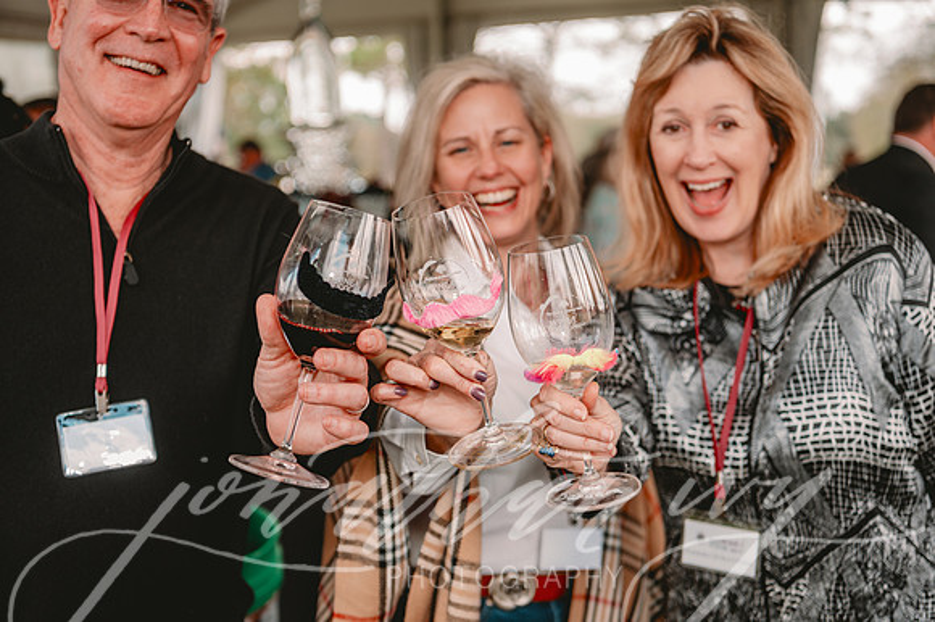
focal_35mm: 52
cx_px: 468
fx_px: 1350
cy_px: 311
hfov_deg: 38.2
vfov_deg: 26.0
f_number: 3.5
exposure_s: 1/200
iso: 250
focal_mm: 52
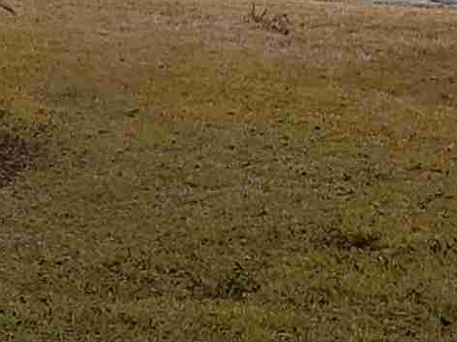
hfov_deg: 11.2
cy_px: -716
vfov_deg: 7.6
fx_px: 2243
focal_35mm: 170
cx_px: -219
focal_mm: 4.3
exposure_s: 1/827
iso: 50
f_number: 2.4
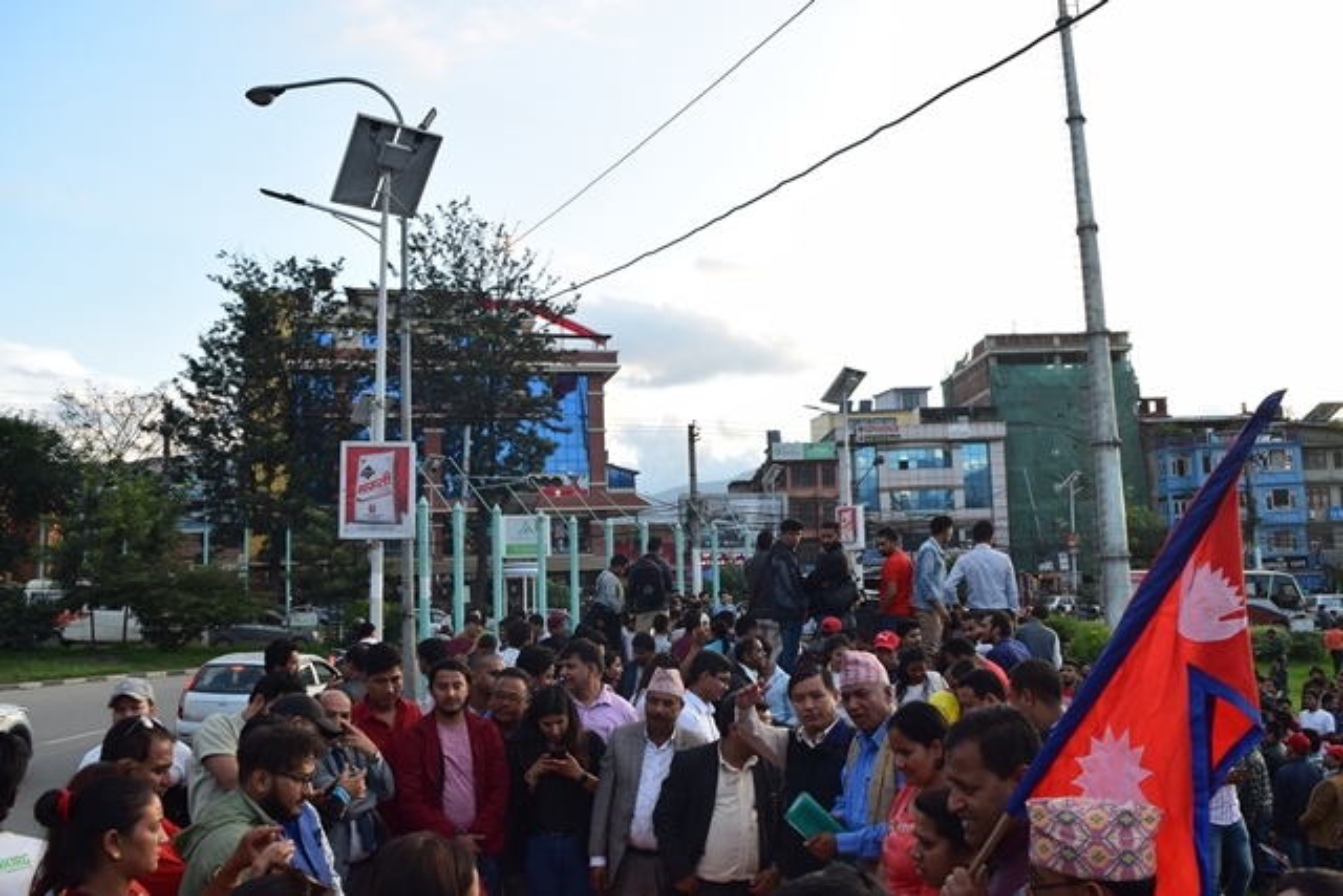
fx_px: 1119
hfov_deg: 61.9
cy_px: 448
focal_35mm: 30
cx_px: 672
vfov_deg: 43.6
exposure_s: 1/125
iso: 400
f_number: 9
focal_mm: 20
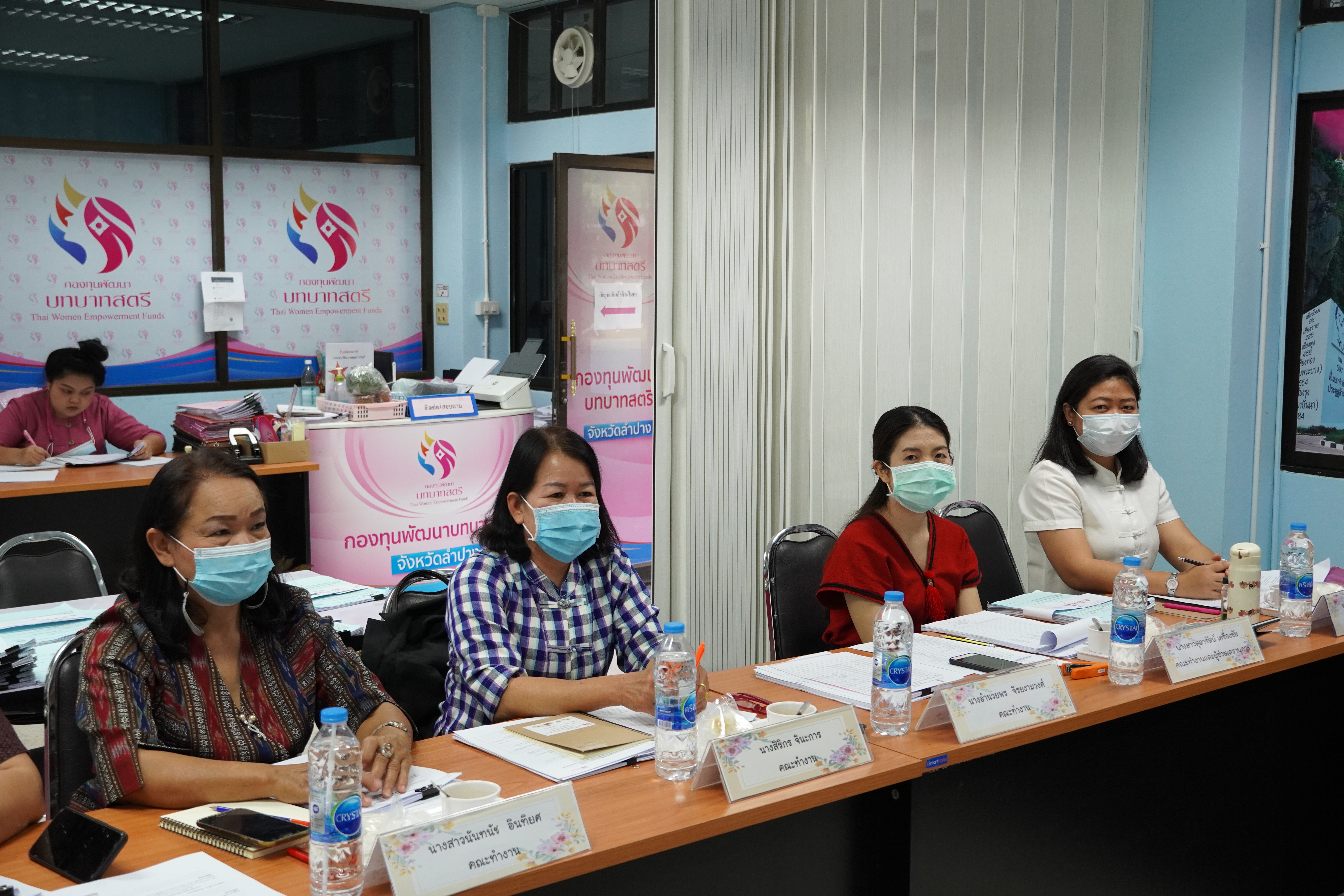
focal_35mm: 44
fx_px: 1624
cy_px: 448
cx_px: 672
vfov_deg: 30.8
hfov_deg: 45.0
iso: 1250
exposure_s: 1/60
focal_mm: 29
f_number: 4.5
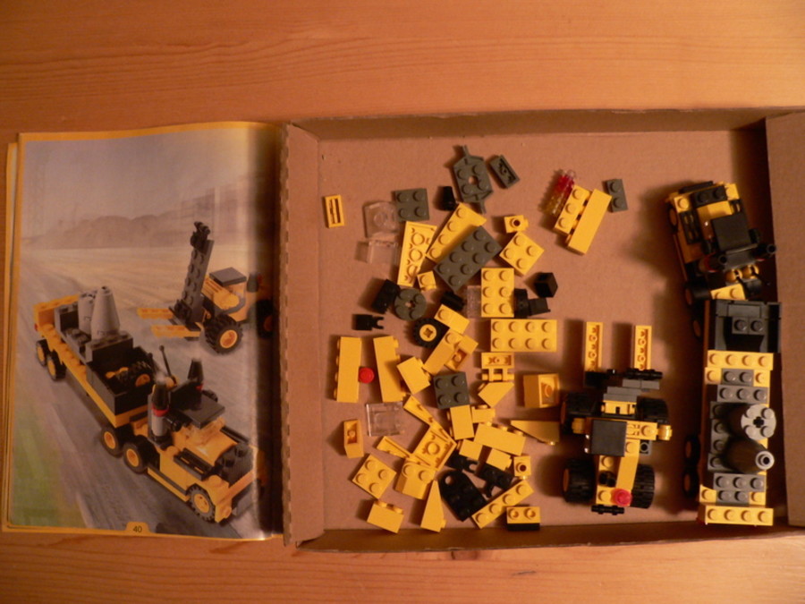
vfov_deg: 39.7
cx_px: 402
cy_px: 302
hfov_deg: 51.4
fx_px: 837
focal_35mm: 36
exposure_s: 1/4
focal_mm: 6
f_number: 2.8
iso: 200
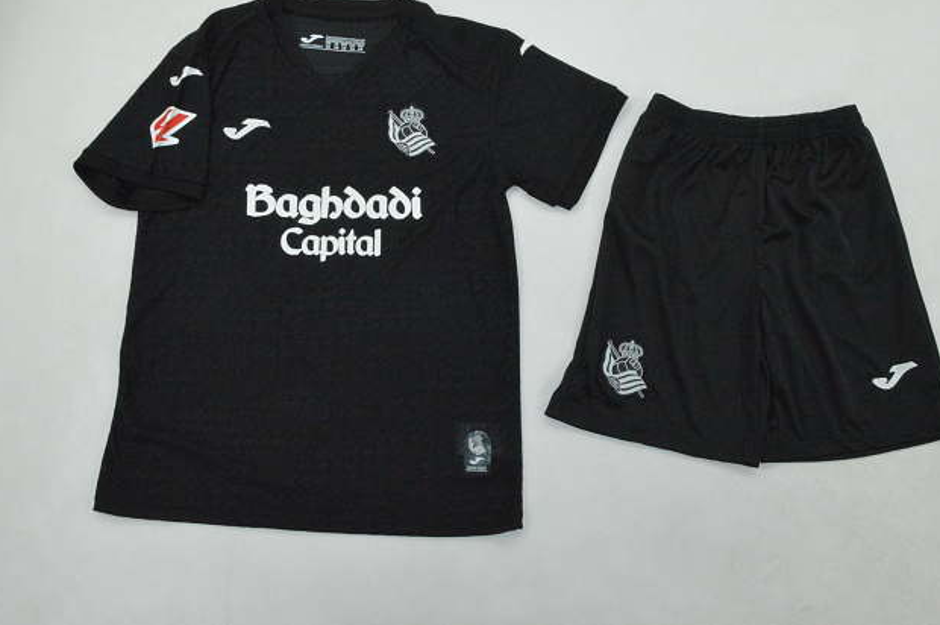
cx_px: 500
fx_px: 1060
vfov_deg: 32.6
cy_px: 226
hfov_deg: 47.8
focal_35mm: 41
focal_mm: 21
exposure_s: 1/200
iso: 6400
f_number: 25
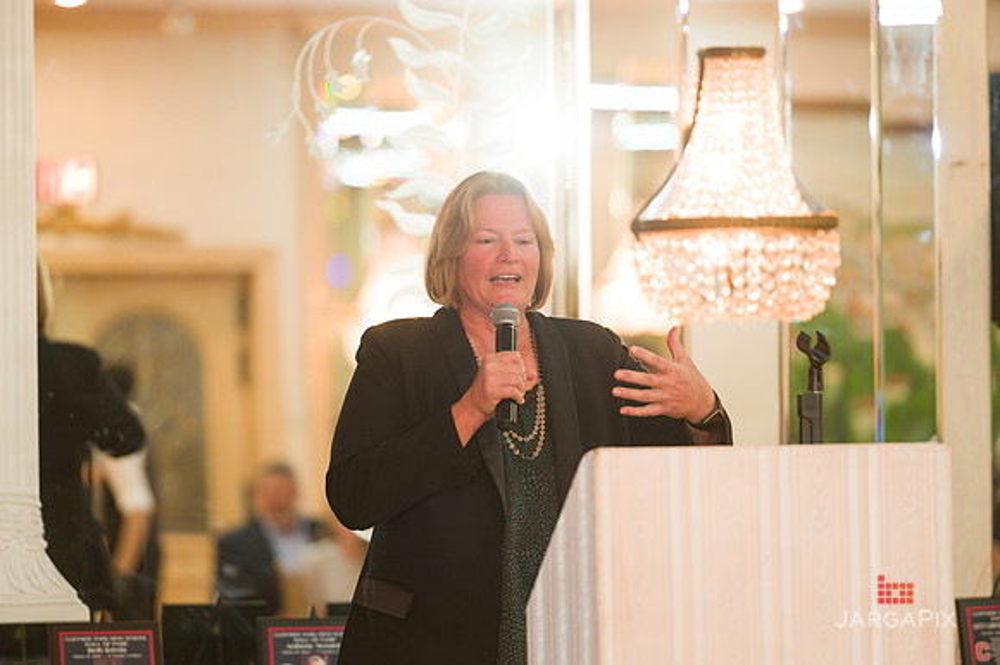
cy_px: 332
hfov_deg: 10.3
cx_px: 500
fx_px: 5552
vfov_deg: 6.9
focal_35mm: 200
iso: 1600
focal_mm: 200
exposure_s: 1/125
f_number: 3.2
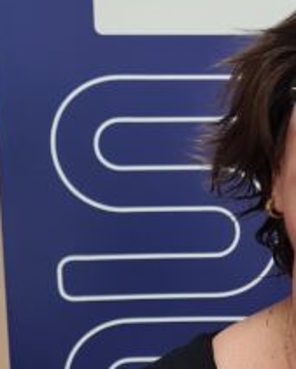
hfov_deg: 12.3
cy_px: 289
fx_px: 1346
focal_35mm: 123
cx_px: 356
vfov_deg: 15.5
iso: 100
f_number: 1.8
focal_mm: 5.4
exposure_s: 1/100
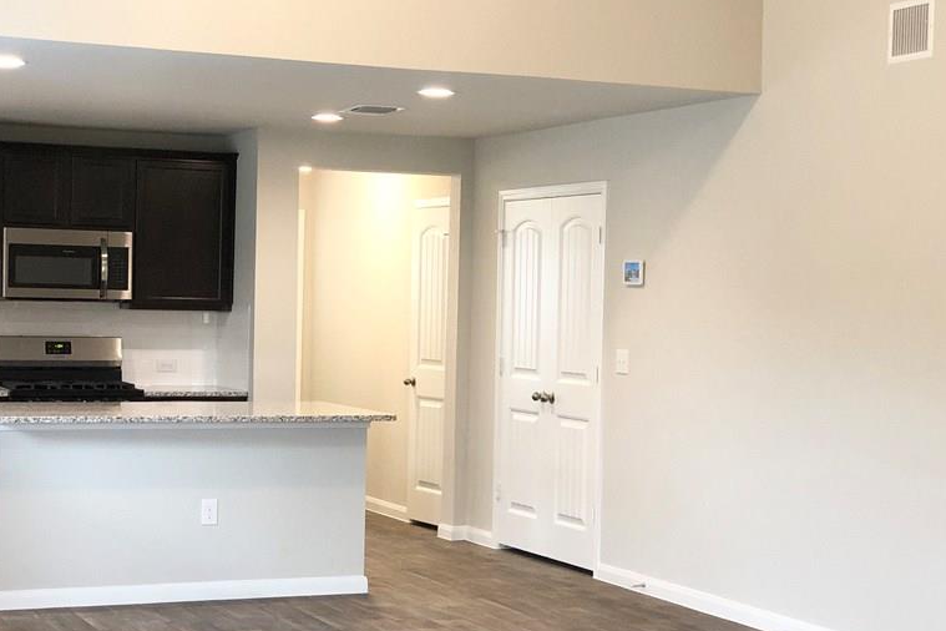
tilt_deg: -2.7
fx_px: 1918
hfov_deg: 27.7
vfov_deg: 18.7
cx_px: 471
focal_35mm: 73
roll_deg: -0.8
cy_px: 359
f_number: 2.4
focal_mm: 6
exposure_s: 1/30
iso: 160
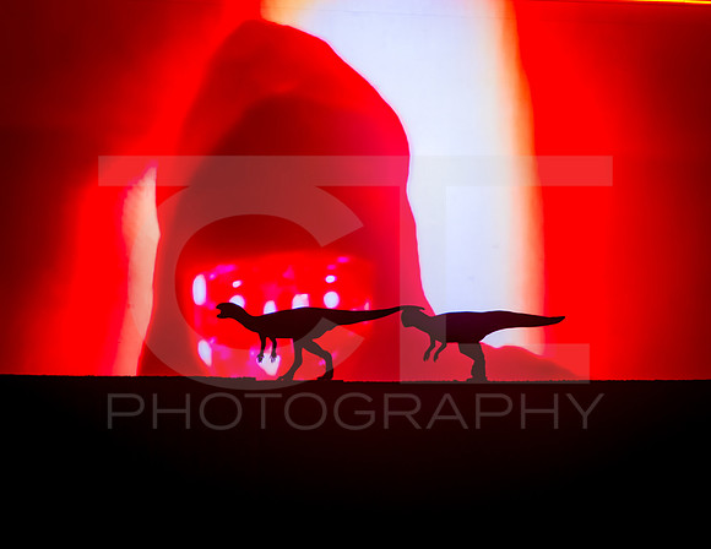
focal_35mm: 560
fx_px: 11622
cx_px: 452
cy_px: 306
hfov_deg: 3.5
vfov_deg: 2.7
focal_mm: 300
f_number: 8
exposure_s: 1/20
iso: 800
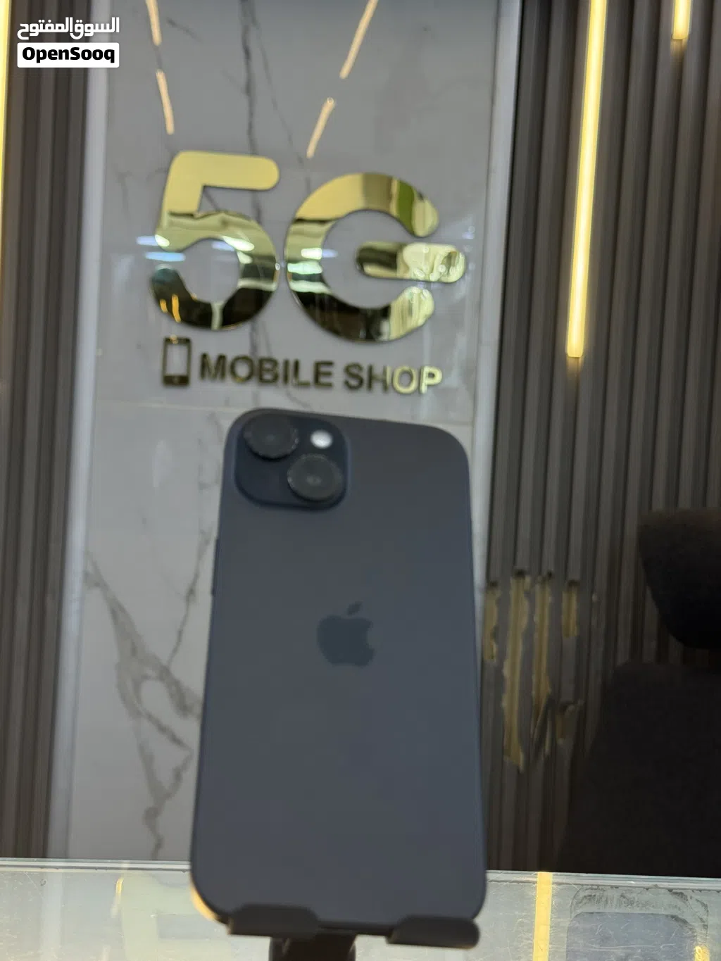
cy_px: 480
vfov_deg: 39.7
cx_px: 360
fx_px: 1333
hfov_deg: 30.3
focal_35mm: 48
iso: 50
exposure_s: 1/140
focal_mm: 6.76
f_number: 1.78
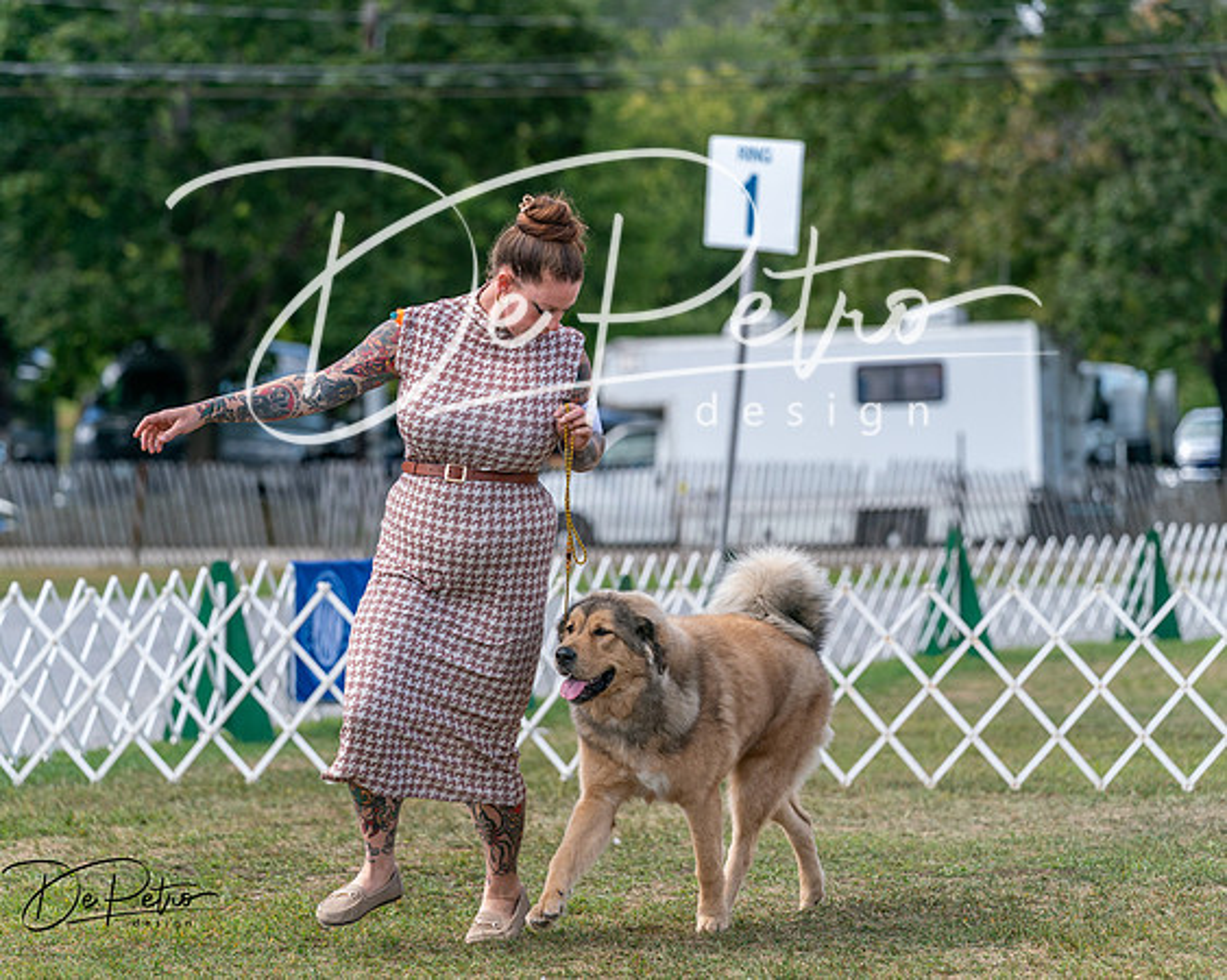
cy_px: 490
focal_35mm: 158
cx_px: 614
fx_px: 5724
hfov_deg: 12.2
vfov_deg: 9.8
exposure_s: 1/2000
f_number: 4
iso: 400
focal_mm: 140
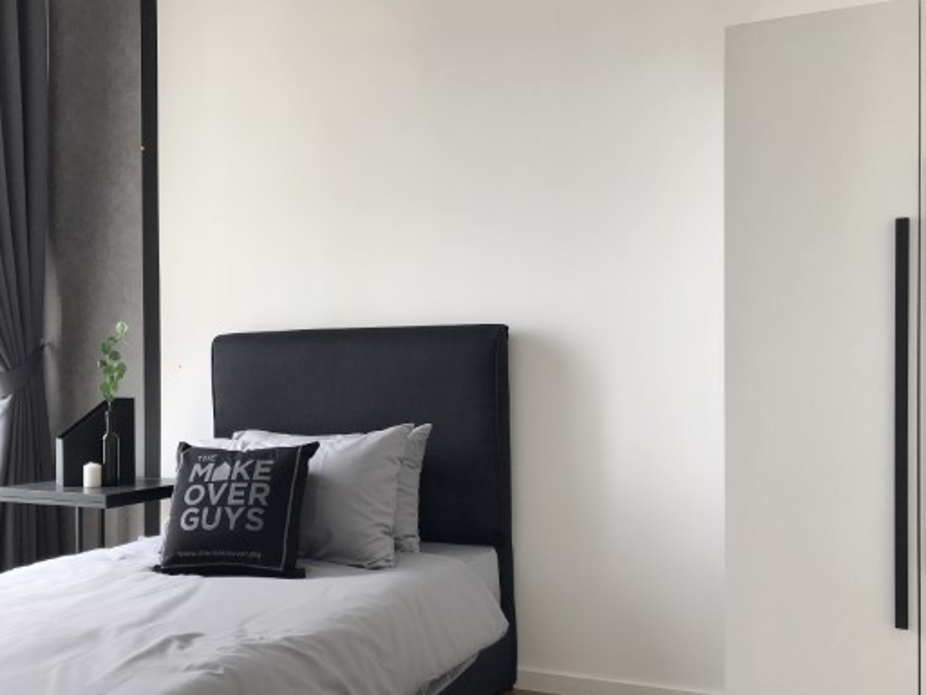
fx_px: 936
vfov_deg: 40.6
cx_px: 383
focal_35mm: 35
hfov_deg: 52.4
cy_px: 409
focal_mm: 3.99
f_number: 1.8
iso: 25
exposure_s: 1/93
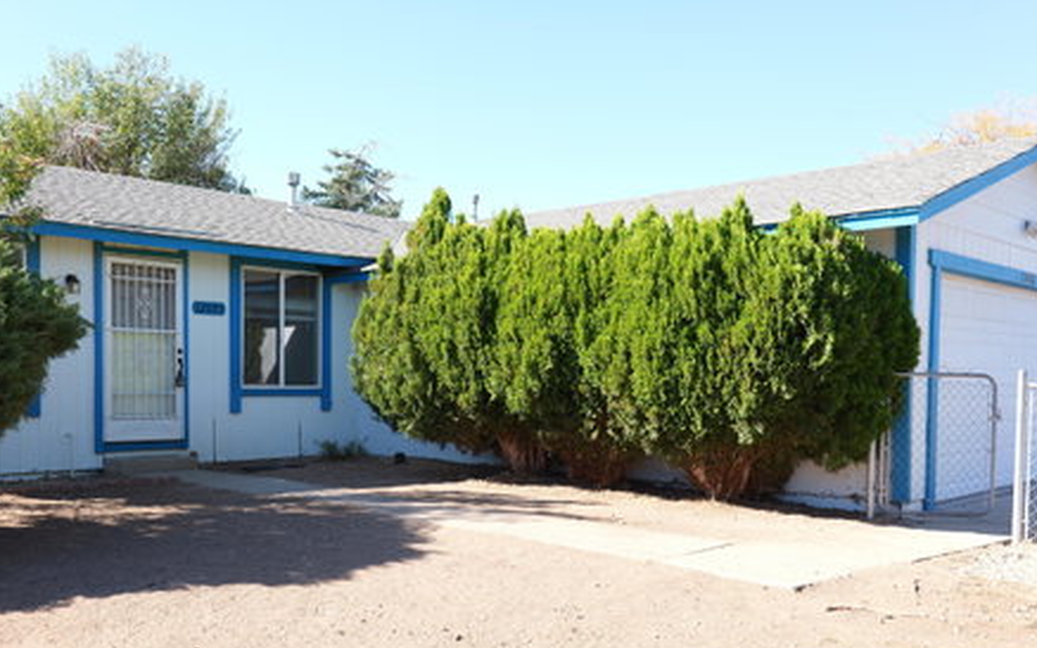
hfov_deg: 52.7
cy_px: 400
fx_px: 1046
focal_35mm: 37
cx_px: 494
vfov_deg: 34.3
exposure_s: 1/80
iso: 100
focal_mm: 31
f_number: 6.3
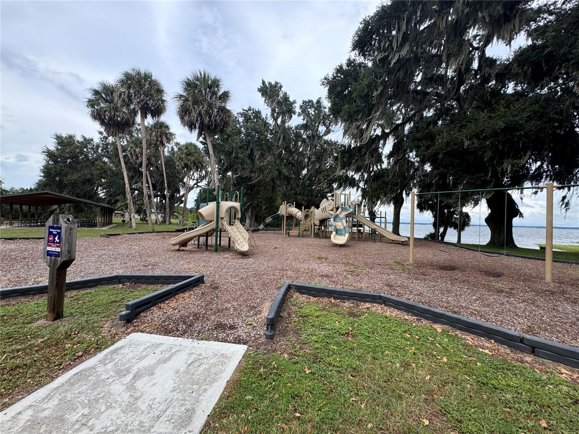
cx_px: 290
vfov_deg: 85.7
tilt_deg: +1.1
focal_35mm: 14
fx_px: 234
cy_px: 217
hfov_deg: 102.1
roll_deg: -1.7
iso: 40
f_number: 2.2
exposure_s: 1/467
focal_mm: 2.22
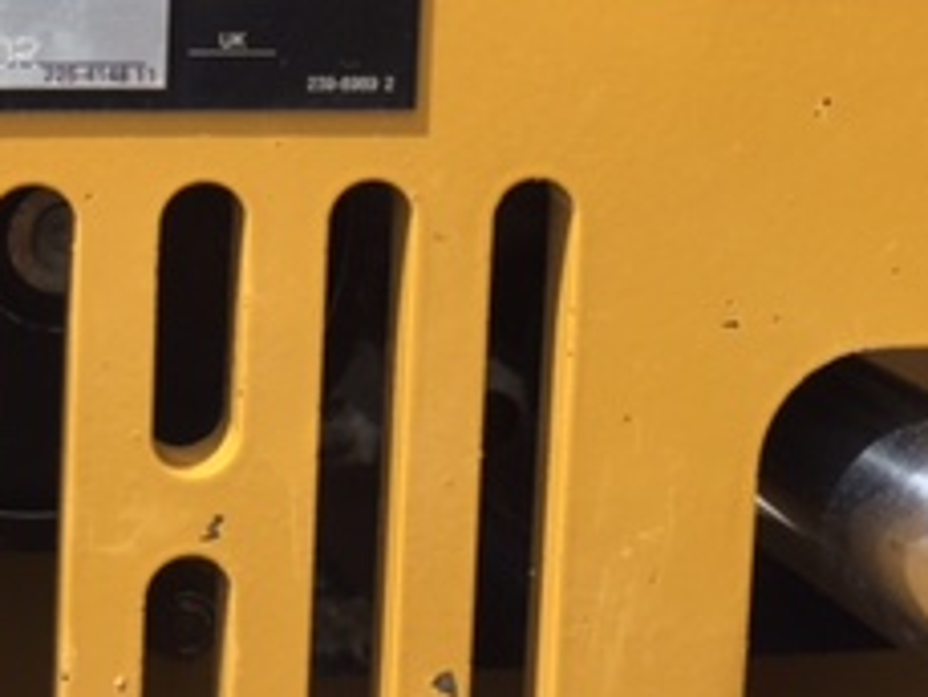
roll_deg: -2.2
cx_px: 276
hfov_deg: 23.9
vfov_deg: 17.3
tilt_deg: -4.2
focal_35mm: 81
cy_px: -162
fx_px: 2173
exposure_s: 1/1980
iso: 32
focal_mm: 4.15
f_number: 2.2
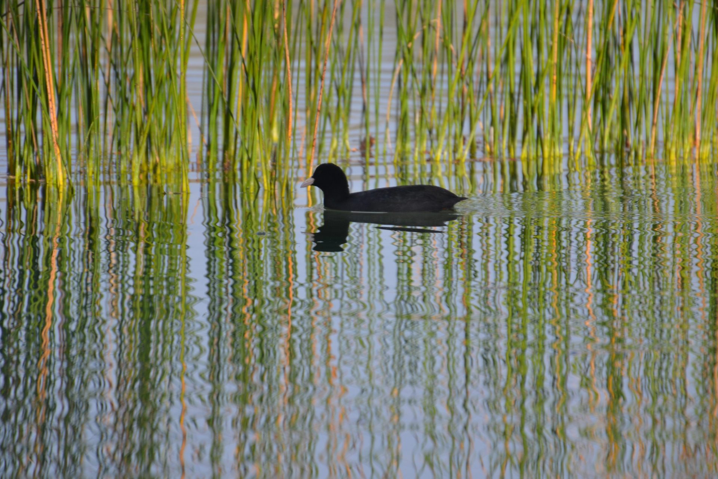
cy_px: 240
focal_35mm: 450
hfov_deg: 4.6
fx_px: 8974
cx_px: 359
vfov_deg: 3.1
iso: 220
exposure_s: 1/500
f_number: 5.6
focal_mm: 300
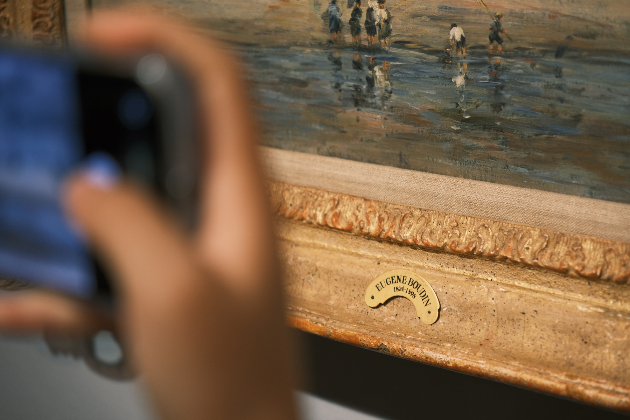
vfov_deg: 18.2
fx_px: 1312
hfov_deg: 27.0
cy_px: 210
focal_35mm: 75
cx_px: 315
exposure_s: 1/60
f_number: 2.8
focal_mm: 50
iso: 640
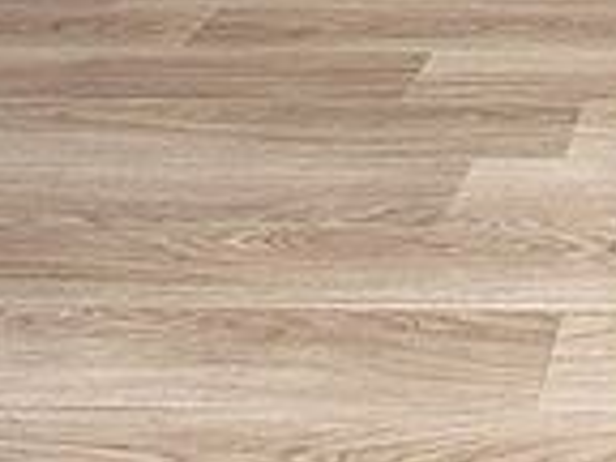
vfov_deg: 19.4
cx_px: 864
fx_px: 961
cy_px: -394
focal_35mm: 54
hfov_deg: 27.5
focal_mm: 1.74
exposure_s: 1/40
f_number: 2.2
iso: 320
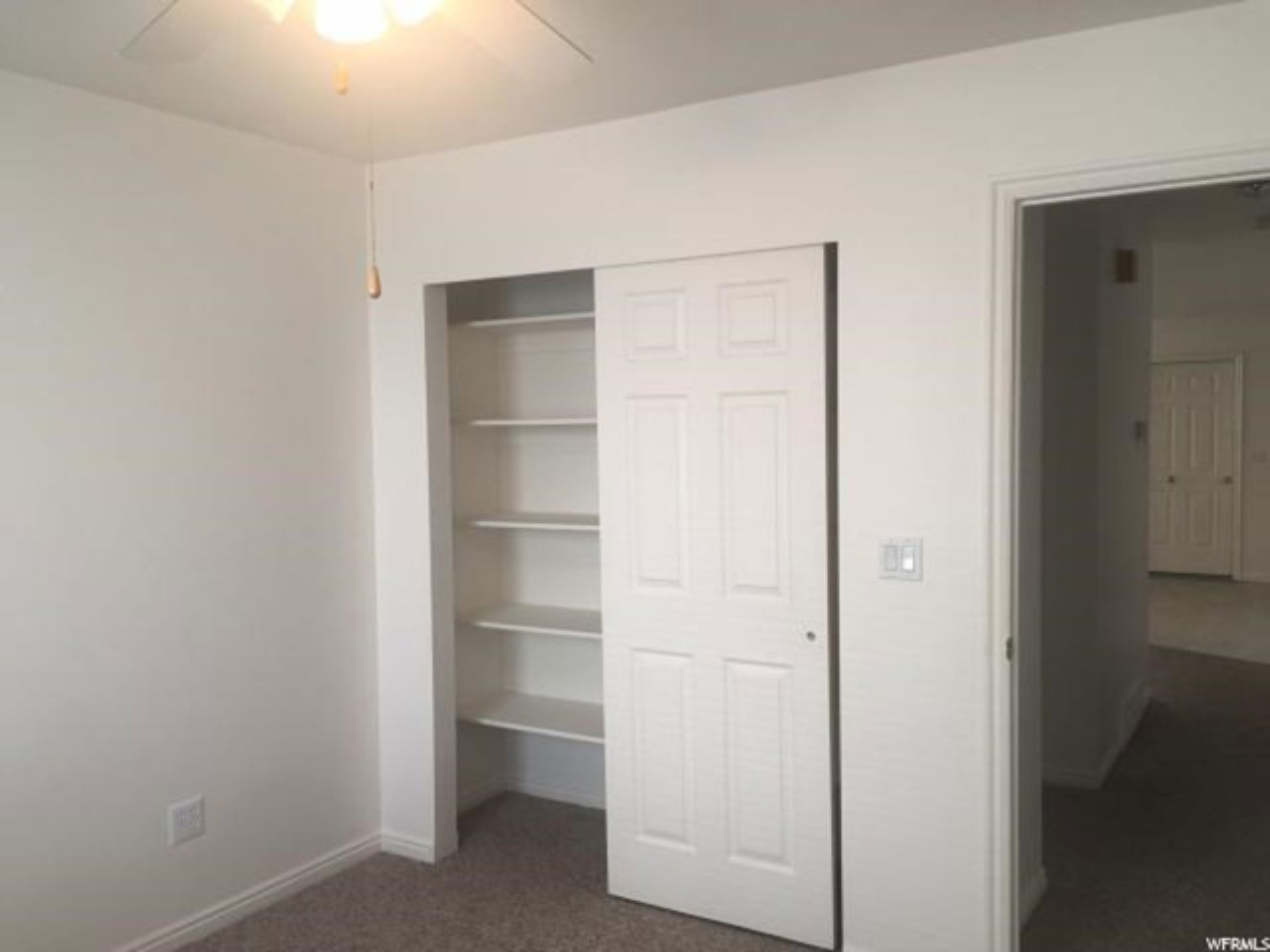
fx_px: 1064
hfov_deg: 61.7
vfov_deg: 48.2
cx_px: 635
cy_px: 476
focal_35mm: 29
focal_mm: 4.15
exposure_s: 1/60
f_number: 2.2
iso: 25
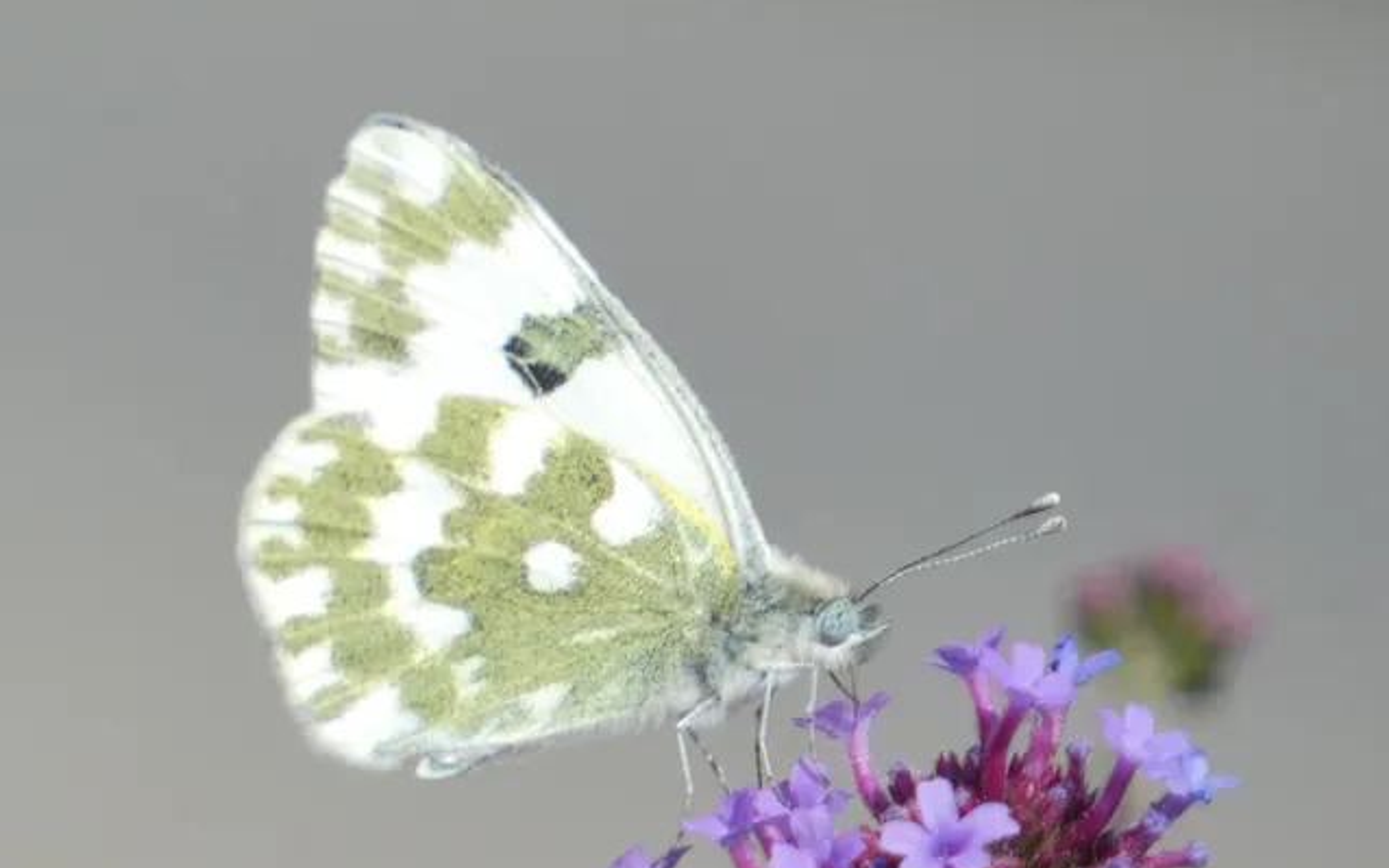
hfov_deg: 1.8
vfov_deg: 1.1
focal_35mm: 1181
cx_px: 694
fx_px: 44714
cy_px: 509
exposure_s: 1/400
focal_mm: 198.9
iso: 80
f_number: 5.7
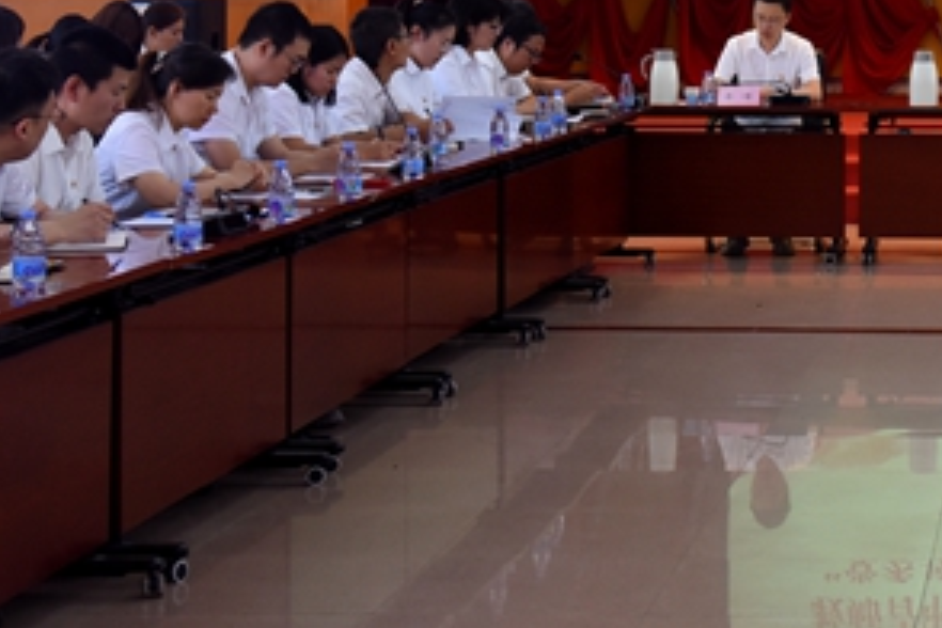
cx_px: 1009
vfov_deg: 12.4
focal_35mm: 109
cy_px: 22
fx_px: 2852
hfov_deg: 18.1
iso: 1250
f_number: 4.5
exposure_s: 1/80
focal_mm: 40
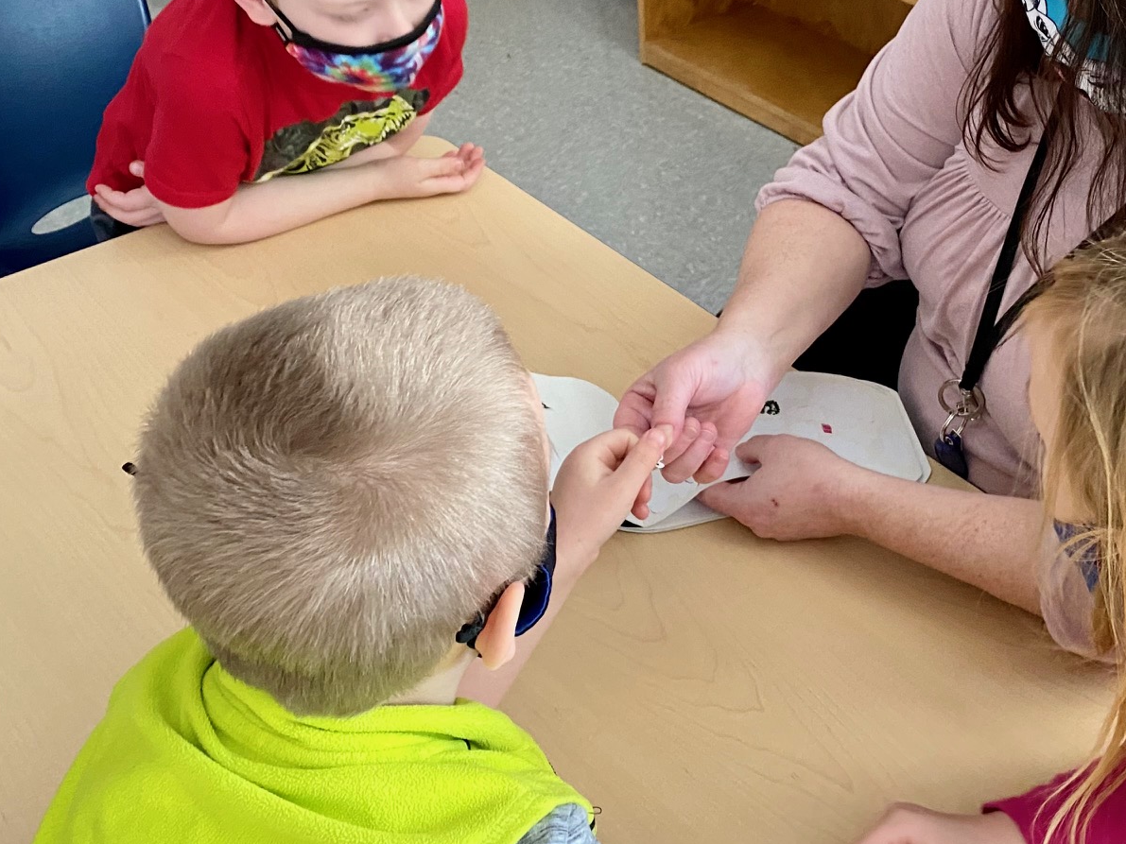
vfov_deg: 32.7
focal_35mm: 44
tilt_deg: -34.8
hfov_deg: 42.1
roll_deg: -3.9
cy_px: 300
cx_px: 793
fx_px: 1431
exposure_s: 1/60
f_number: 1.8
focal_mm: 4.25
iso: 250
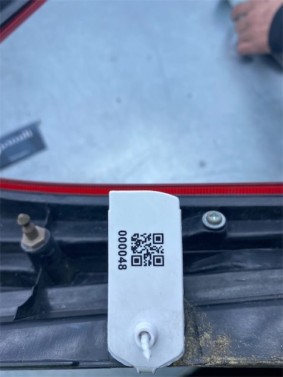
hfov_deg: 53.1
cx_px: 142
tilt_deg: -69.6
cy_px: 188
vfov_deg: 67.3
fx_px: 283
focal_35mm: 26
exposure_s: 1/877
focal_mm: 4.25
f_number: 1.8
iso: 32
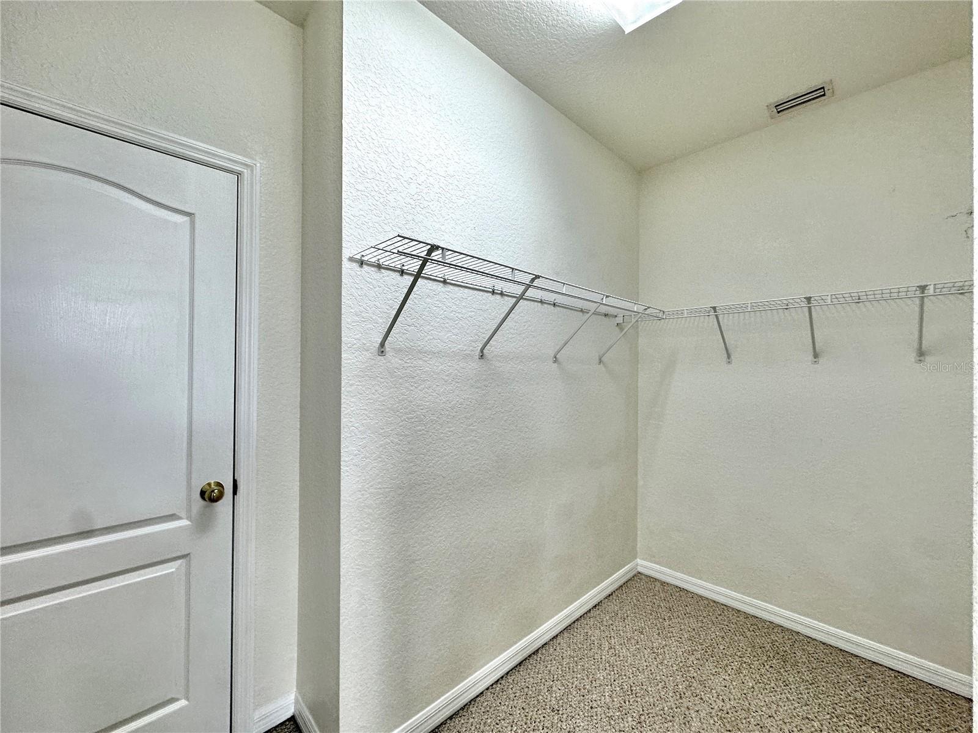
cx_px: 489
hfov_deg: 102.1
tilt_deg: +0.1
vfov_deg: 85.7
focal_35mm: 14
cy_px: 366
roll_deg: -0.3
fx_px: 396
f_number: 2.2
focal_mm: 2.22
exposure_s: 1/120
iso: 125
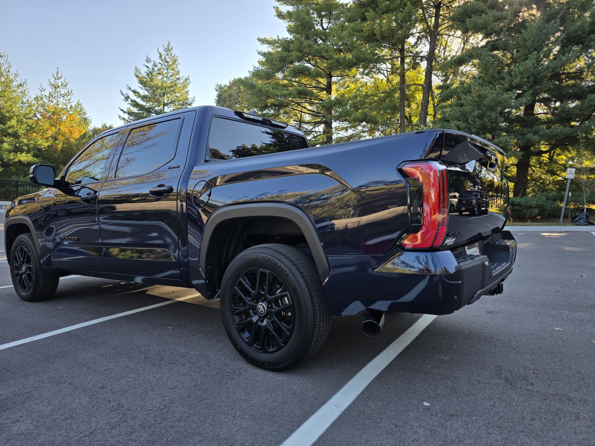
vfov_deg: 58.9
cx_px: 298
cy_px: 223
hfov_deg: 73.9
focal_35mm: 23
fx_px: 395
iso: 80
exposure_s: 1/1525
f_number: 1.7
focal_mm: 6.3
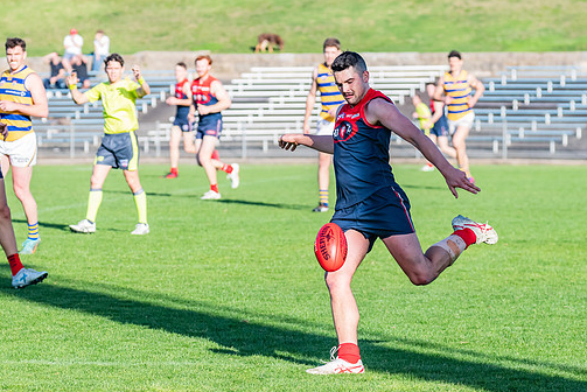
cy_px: 231
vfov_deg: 4.8
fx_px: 4650
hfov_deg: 7.2
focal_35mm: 285
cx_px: 358
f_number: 7.1
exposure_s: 1/1600
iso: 800
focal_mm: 195
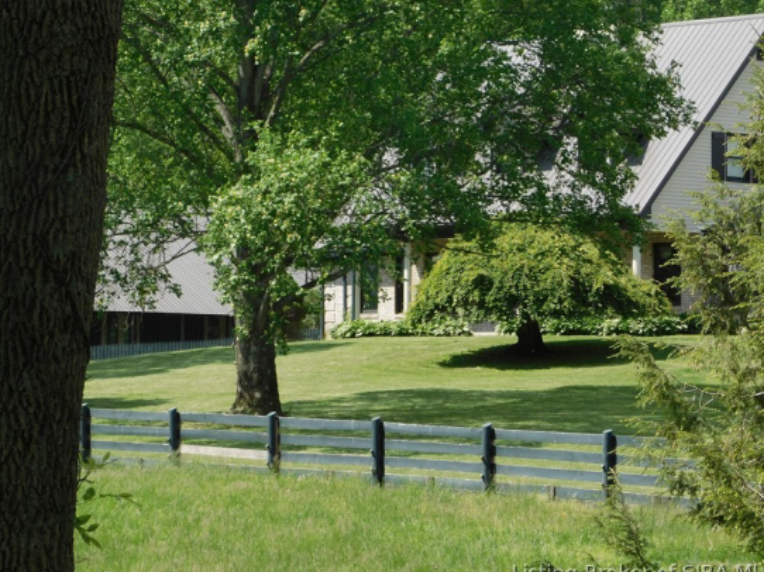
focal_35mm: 165
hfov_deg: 12.0
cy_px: 235
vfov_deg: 9.0
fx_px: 3640
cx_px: 331
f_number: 5
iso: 125
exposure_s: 1/320
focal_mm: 23.7
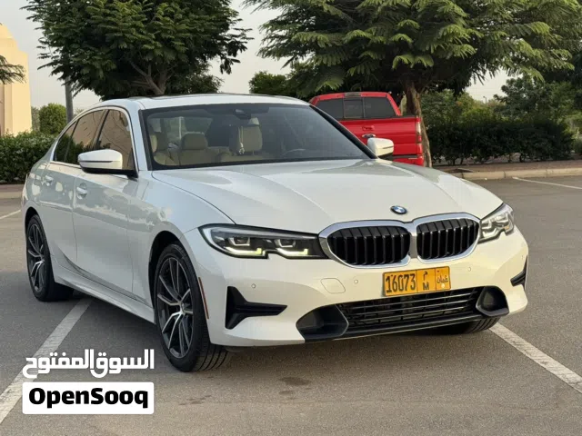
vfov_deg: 30.3
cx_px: 291
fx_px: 807
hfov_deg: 39.7
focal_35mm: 48
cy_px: 218
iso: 64
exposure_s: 1/939
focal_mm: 6.76
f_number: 1.78
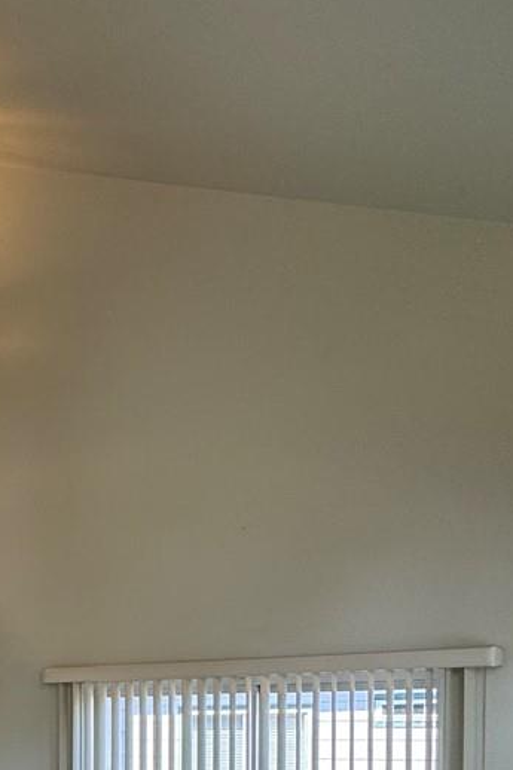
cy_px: 763
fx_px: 962
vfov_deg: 38.8
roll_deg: +0.4
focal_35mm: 45
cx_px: -228
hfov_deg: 24.3
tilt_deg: -2.3
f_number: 2.2
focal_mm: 2.22
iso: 64
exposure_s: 1/120
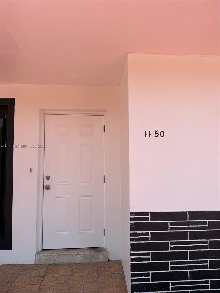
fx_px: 203
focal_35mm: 24
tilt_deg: +4.1
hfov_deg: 56.8
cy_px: 146
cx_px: 110
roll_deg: -0.6
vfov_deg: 71.6
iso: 80
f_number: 1.78
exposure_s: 1/2169
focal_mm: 6.76
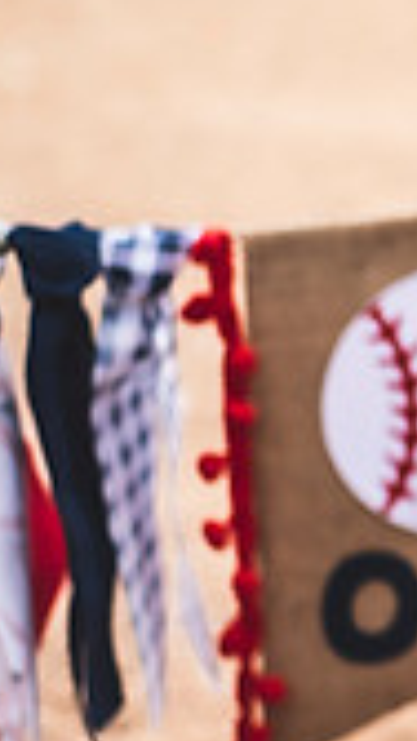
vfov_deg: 11.8
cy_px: 202
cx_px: 1220
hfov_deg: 6.2
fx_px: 3576
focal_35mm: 182
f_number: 2.8
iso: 100
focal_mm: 50
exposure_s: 1/400
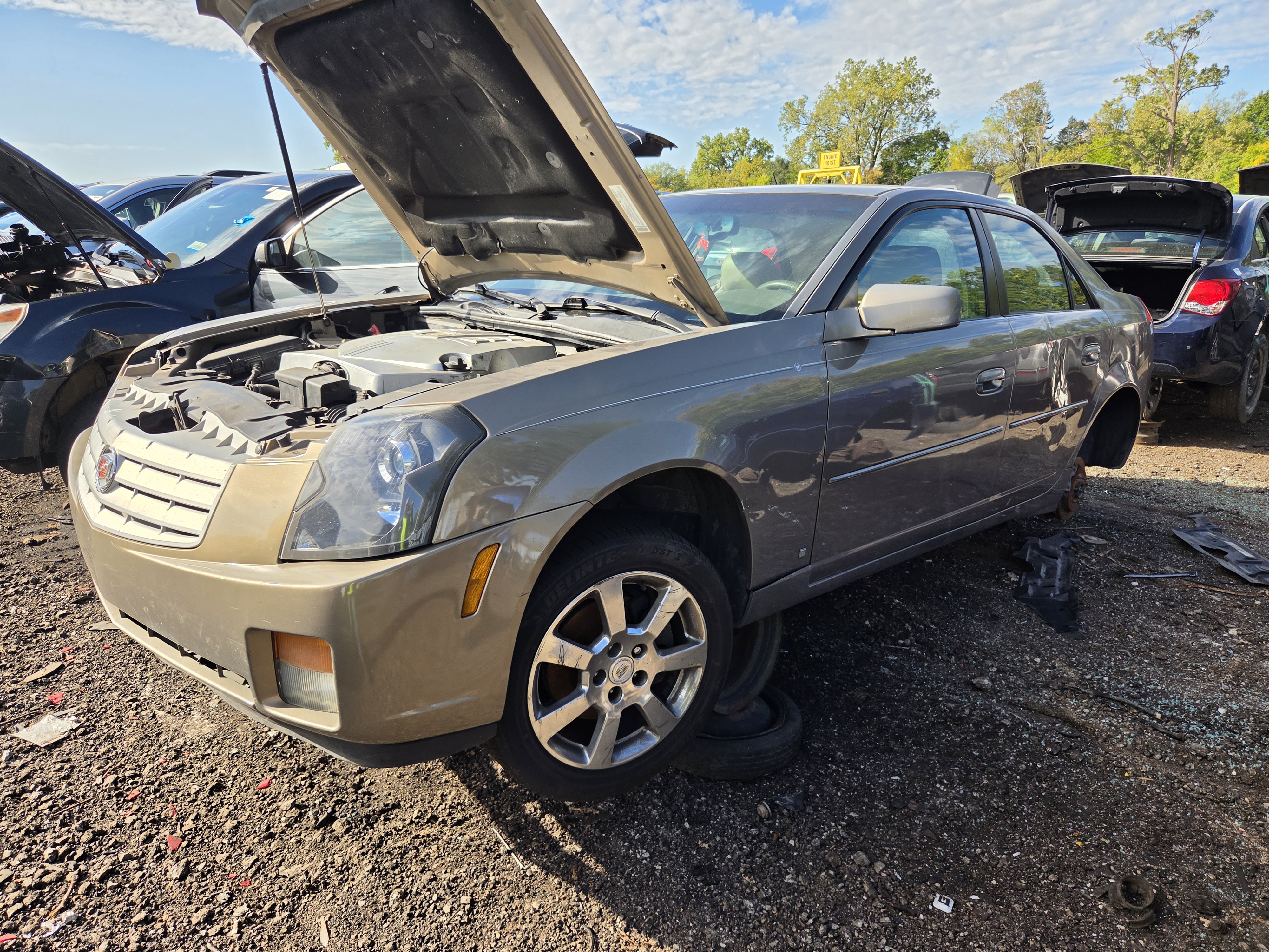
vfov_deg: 58.9
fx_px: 843
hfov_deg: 73.9
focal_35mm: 23
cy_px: 476
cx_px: 634
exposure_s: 1/3026
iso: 80
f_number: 1.8
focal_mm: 5.4
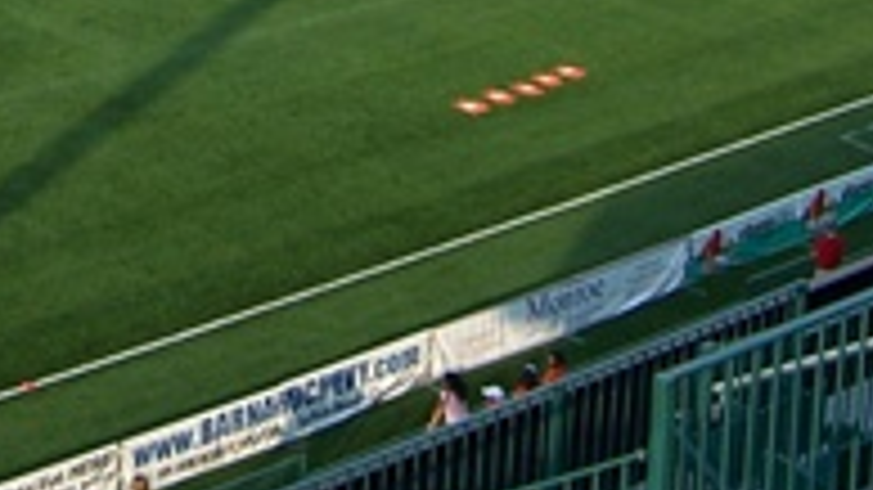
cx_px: 135
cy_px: -342
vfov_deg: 10.4
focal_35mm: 111
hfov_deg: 19.0
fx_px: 2569
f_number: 3.4
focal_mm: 5.5
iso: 80
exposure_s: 1/350
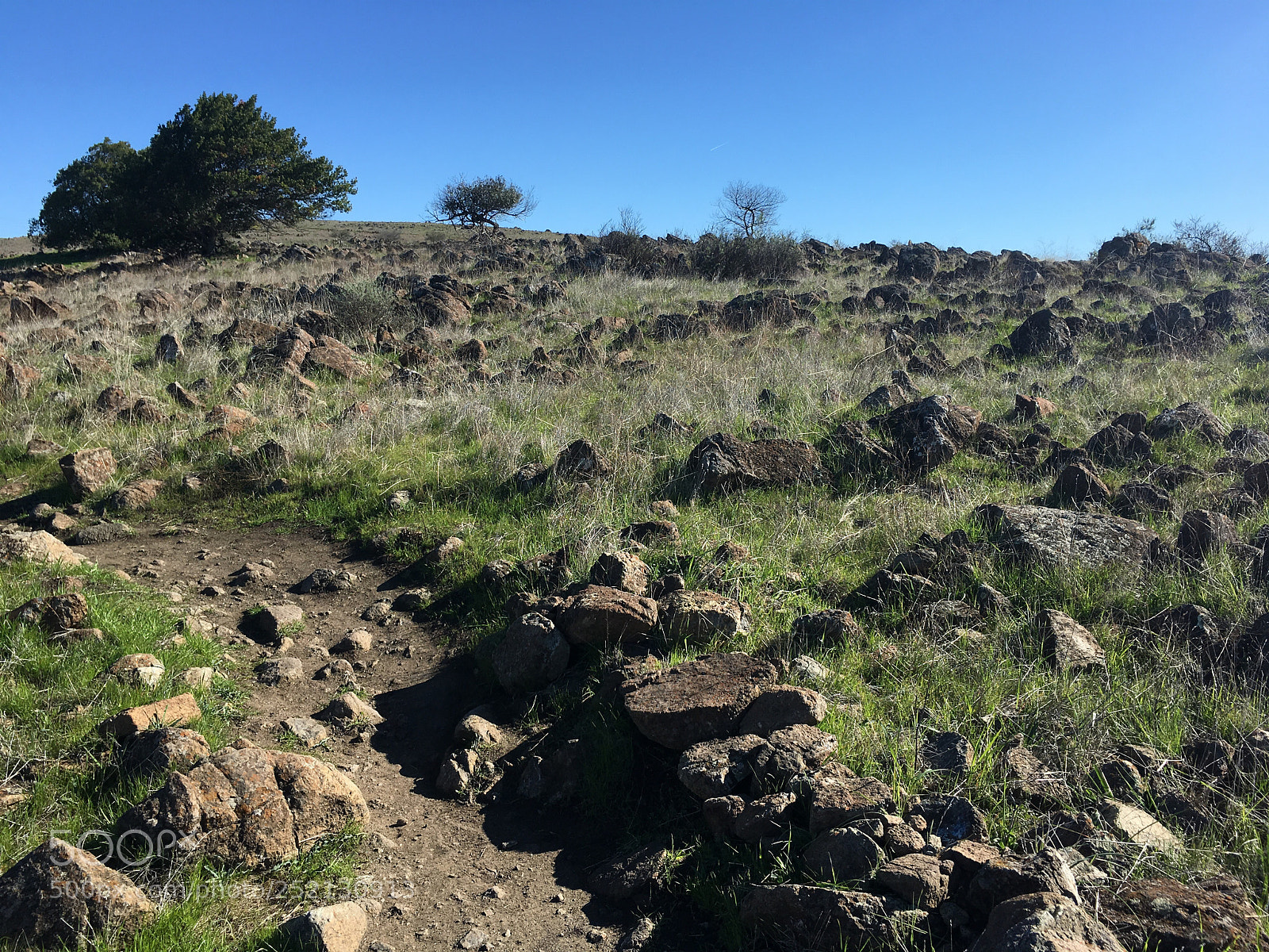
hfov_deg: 61.7
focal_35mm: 29
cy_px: 476
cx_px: 634
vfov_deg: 48.2
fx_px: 1063
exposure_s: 1/1350
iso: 25
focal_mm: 4.15
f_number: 2.2
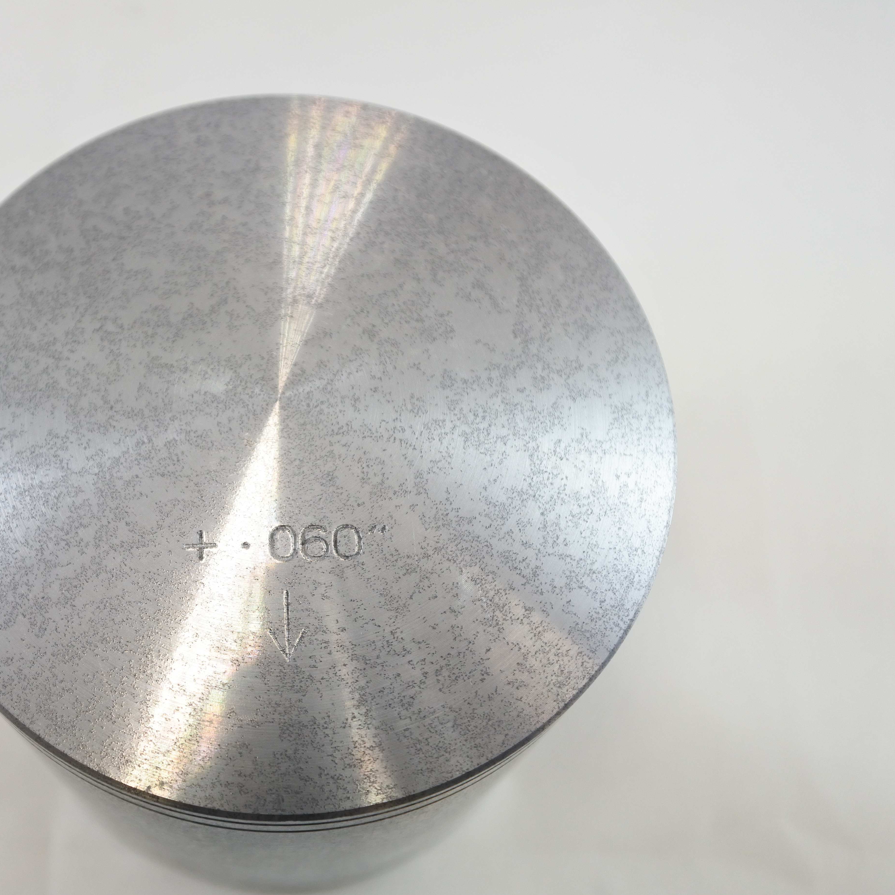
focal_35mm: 45
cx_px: 224
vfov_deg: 37.6
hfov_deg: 36.7
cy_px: 450
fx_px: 1316
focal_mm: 13.1
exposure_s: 1/250
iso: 400
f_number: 4
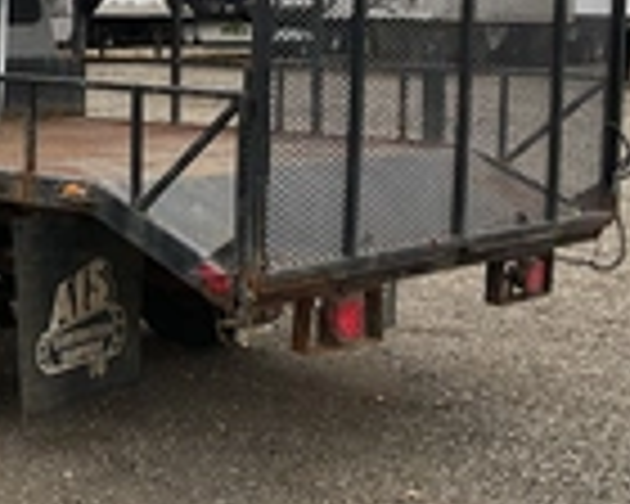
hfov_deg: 23.0
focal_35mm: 81
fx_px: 1510
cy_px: 112
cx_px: 76
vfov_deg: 18.8
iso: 25
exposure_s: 1/264
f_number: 1.8
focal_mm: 3
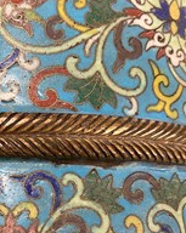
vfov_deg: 32.8
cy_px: 158
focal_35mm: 57
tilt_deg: -58.2
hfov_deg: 26.0
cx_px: 28
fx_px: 393
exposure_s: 1/50
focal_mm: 3.99
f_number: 1.8
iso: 200
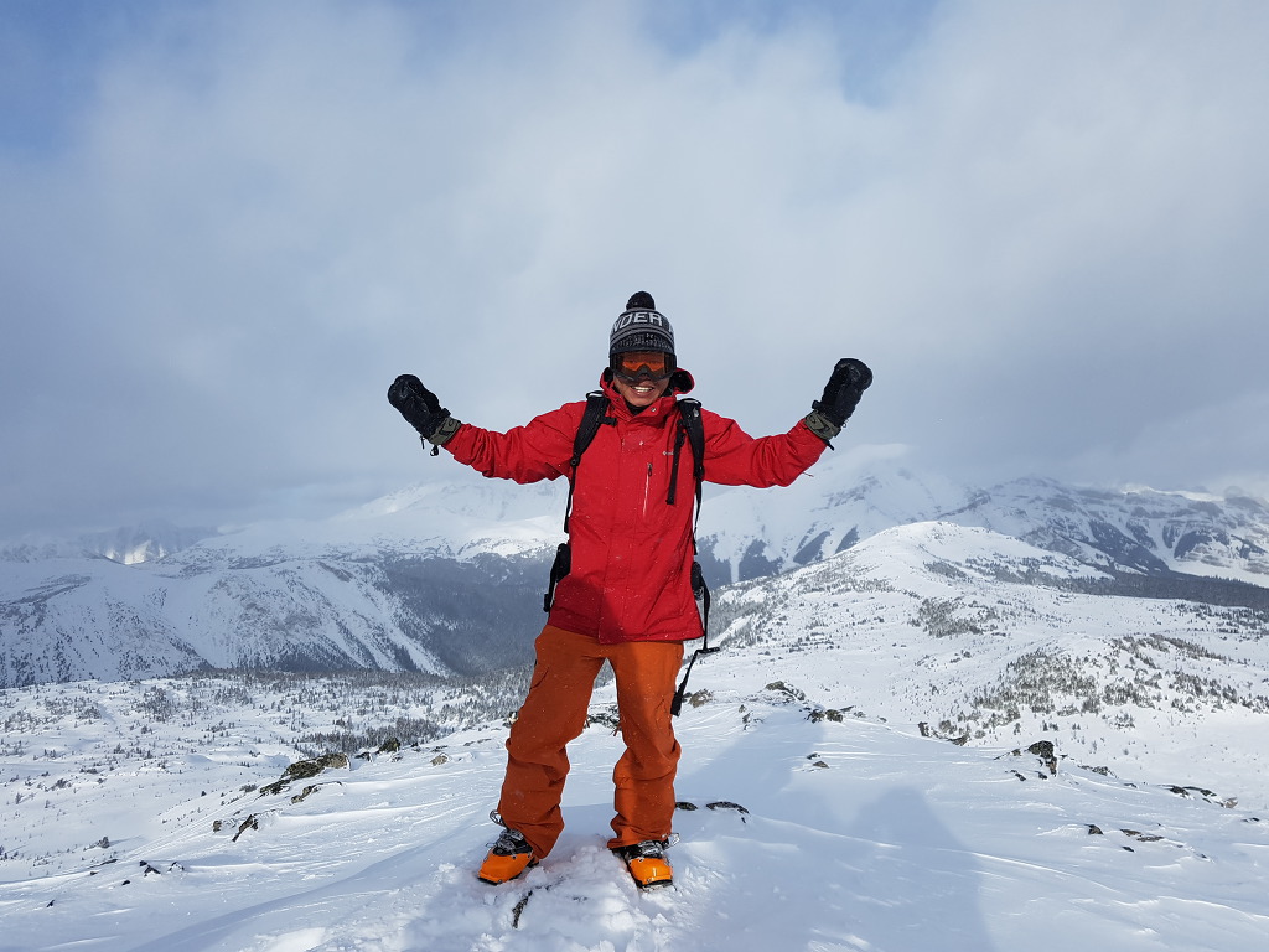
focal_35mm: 26
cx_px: 634
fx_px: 953
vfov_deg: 53.1
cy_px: 476
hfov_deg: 67.3
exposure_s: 1/3368
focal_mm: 4.2
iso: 50
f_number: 1.7
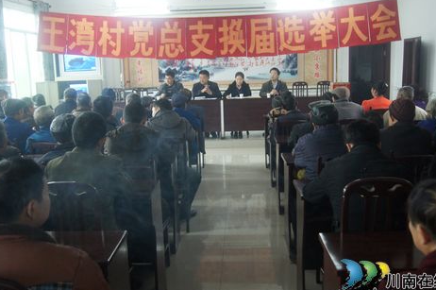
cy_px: 144
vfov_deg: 34.1
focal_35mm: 39
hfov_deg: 49.6
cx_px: 225
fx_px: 472
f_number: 4
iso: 1600
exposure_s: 1/30
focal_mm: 24
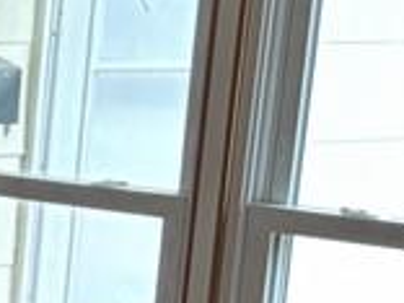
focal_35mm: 171
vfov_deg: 8.6
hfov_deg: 9.5
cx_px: -738
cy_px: 326
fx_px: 1996
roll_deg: -1.1
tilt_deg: -10.7
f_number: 1.6
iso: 320
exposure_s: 1/60
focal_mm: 5.96
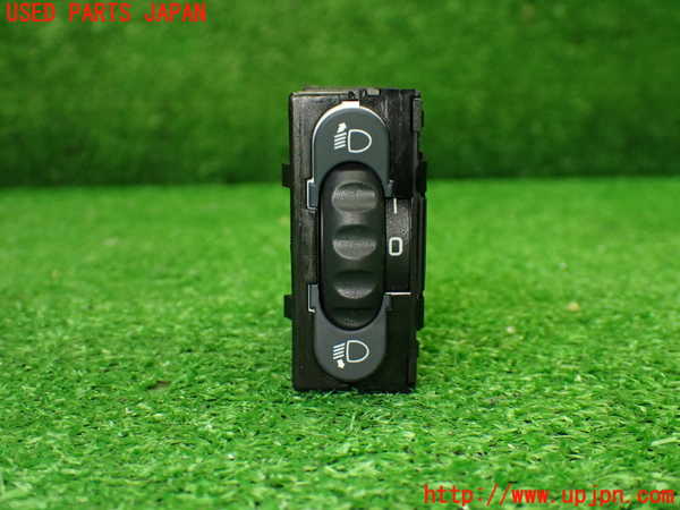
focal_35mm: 44
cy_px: 255
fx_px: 864
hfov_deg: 42.9
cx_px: 340
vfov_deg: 32.9
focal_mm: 7.84
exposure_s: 1/125
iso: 800
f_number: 2.9
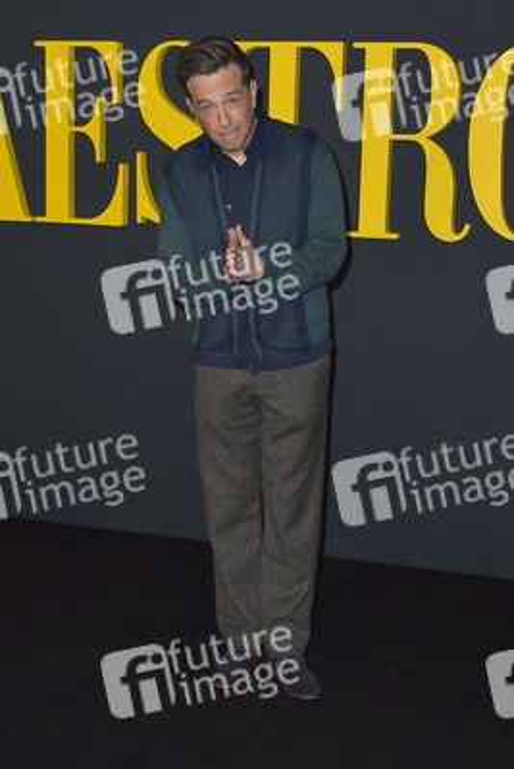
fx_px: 749
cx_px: 257
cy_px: 384
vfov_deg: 54.4
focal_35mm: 35
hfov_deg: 37.9
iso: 320
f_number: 6.3
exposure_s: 1/250
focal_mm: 35
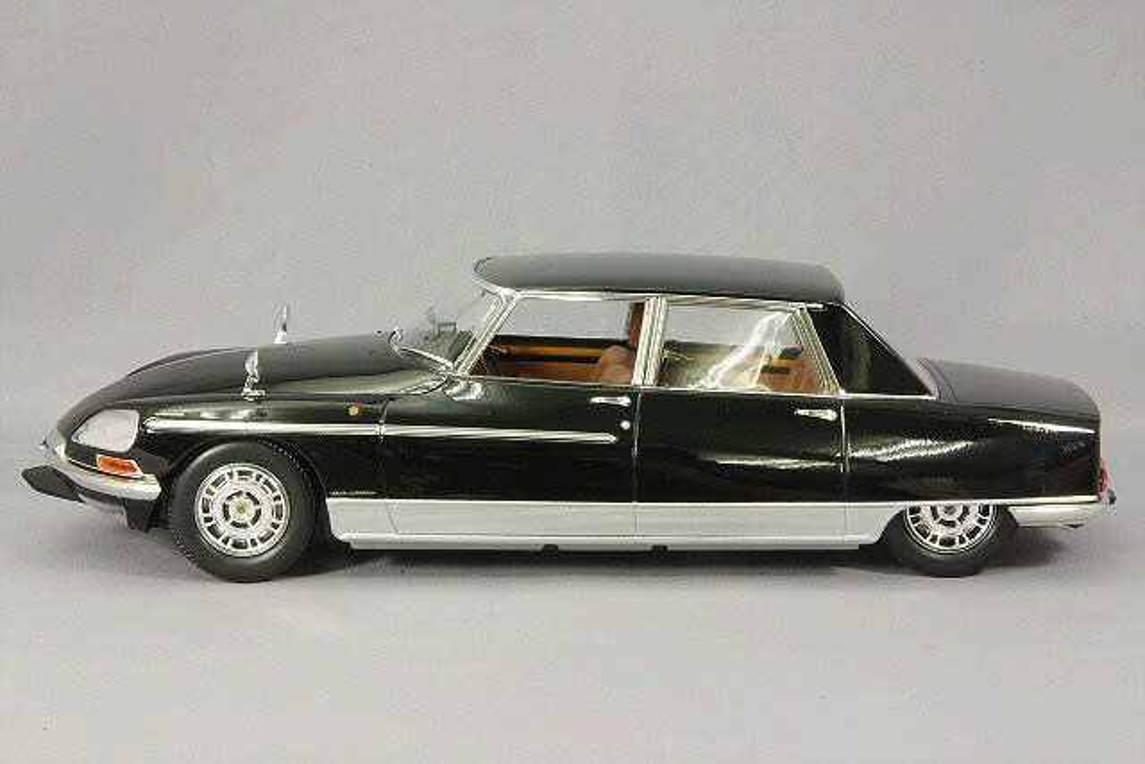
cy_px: 382
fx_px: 2990
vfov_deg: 14.6
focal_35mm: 94
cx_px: 572
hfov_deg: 21.7
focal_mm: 63
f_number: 32
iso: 400
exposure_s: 1
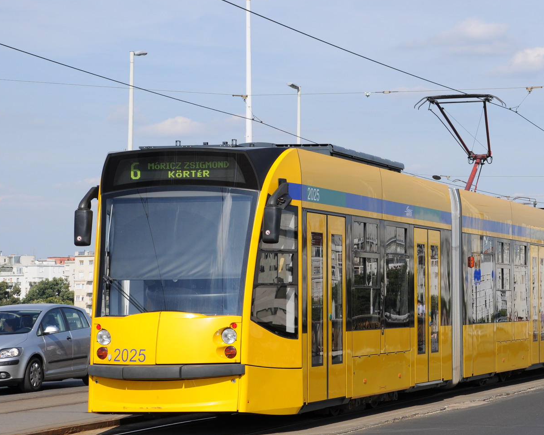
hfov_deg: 17.0
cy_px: 231
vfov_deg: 13.8
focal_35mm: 112
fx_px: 1803
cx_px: 420
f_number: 10
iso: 200
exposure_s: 1/400
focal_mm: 50
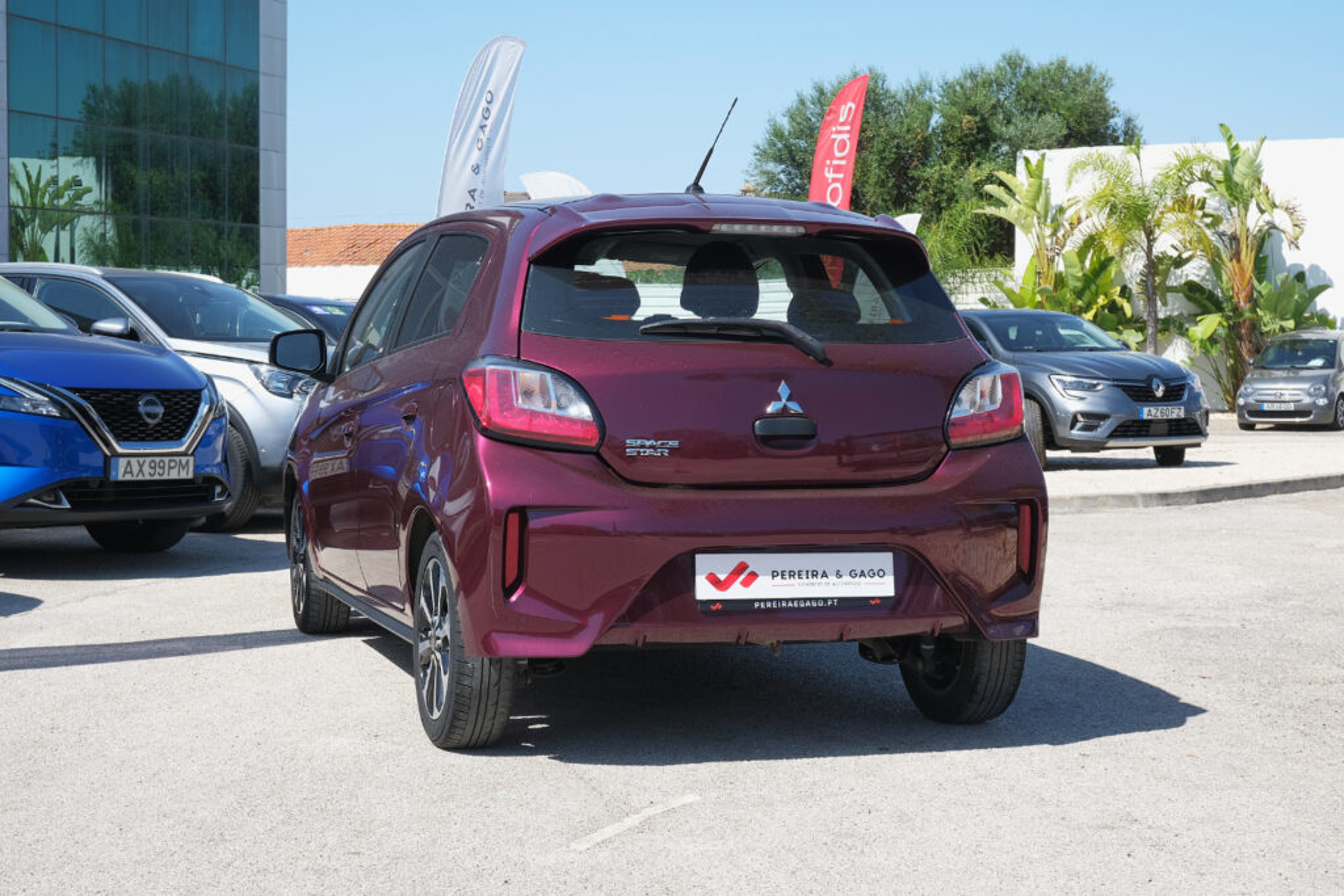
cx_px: 672
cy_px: 448
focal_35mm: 56
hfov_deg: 35.6
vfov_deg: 24.2
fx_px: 2091
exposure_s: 1/180
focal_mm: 37.4
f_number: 9
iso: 160
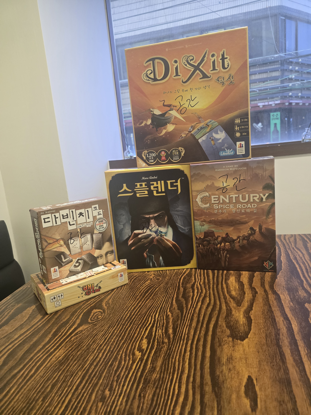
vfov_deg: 73.9
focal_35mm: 23
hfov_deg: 58.9
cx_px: 156
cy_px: 208
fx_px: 276
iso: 1000
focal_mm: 6.3
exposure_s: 1/120
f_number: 1.7
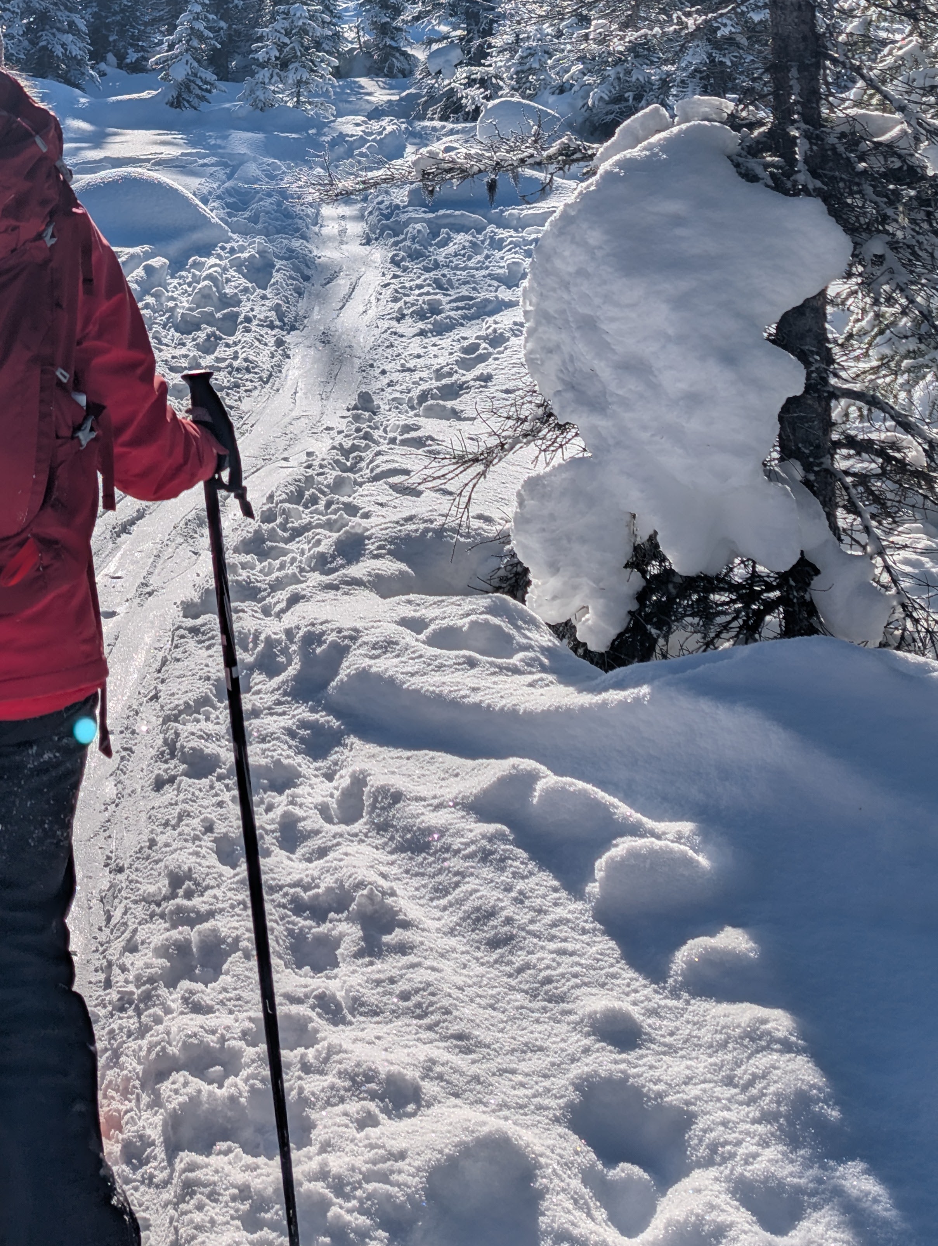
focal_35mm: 61
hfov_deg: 23.5
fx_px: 2198
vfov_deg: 29.3
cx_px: 124
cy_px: -39
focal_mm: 6.9
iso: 21
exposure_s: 1/2924
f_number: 1.68
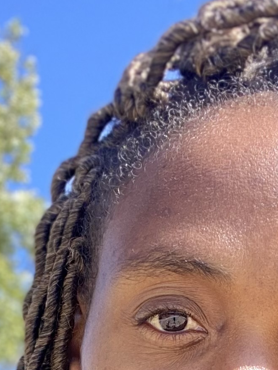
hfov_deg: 14.1
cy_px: 584
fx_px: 1124
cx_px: 151
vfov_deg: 16.7
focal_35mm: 105
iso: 25
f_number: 2.2
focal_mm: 2.71
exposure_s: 1/151
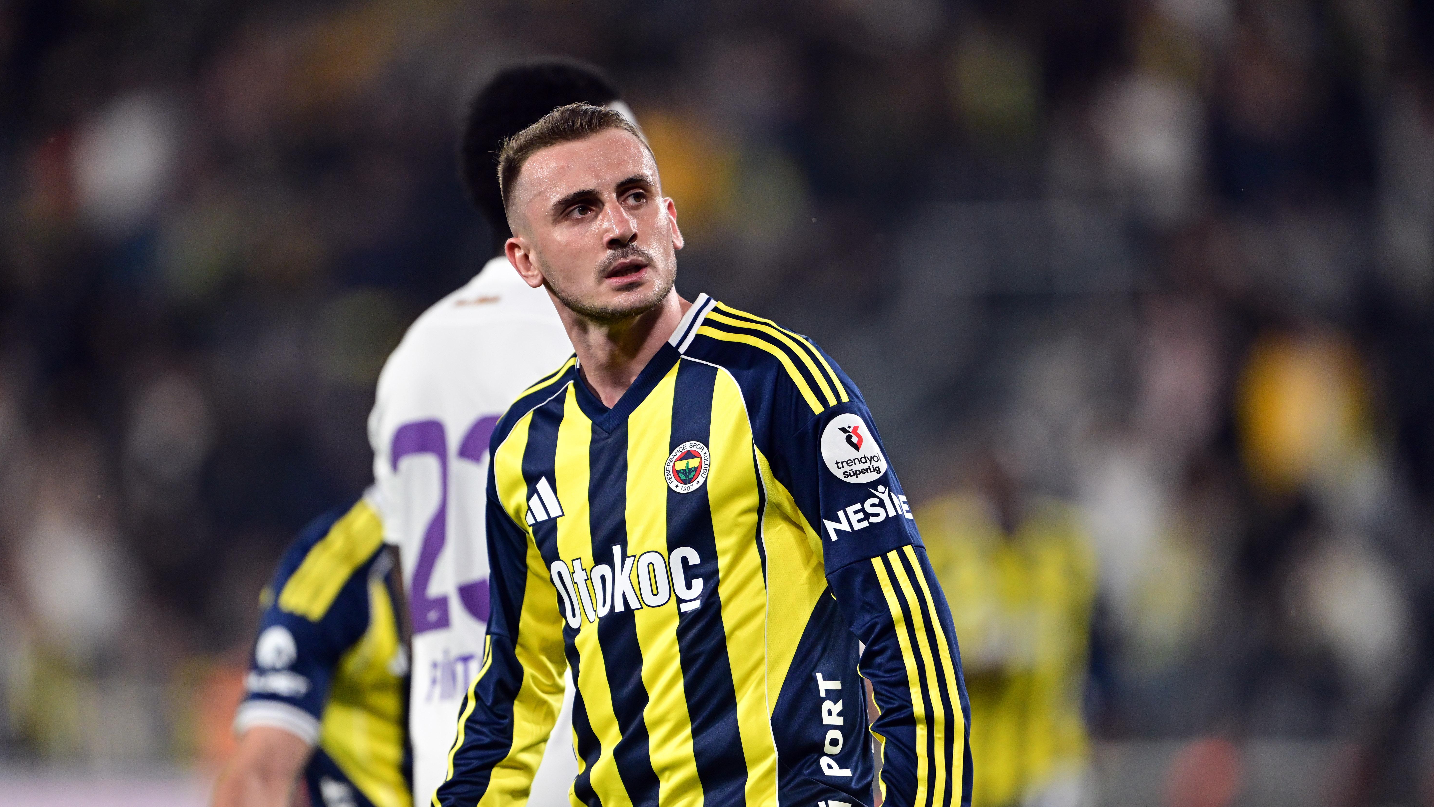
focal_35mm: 438
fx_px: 16655
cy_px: 480
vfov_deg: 2.8
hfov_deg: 4.9
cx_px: 713
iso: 3200
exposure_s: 1/2500
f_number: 3.2
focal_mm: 400
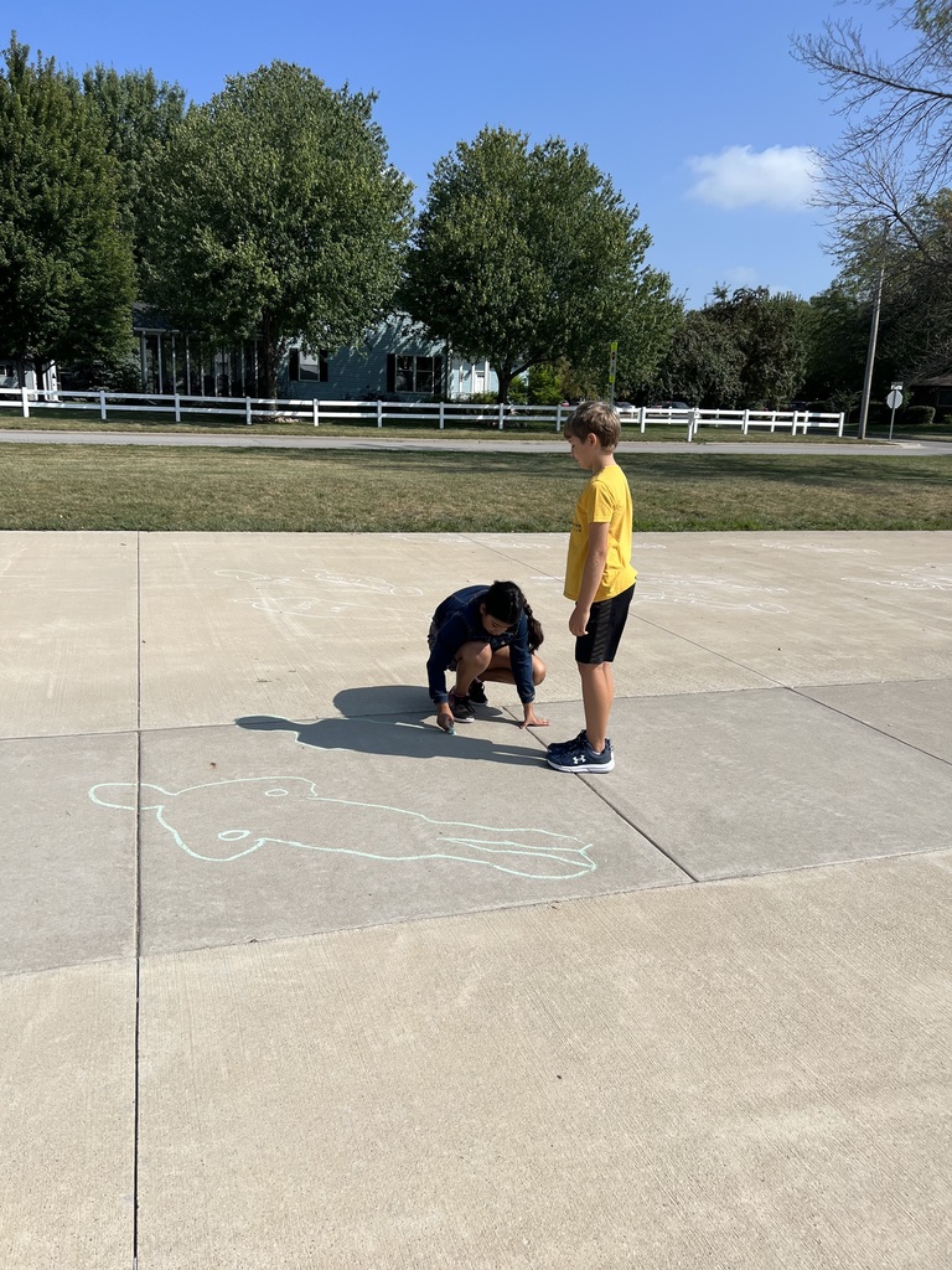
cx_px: 476
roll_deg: -1.5
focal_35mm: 26
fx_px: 953
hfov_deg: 53.1
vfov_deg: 67.3
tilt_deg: -14.4
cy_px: 635
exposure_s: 1/6211
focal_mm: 5.7
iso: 50
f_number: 1.5
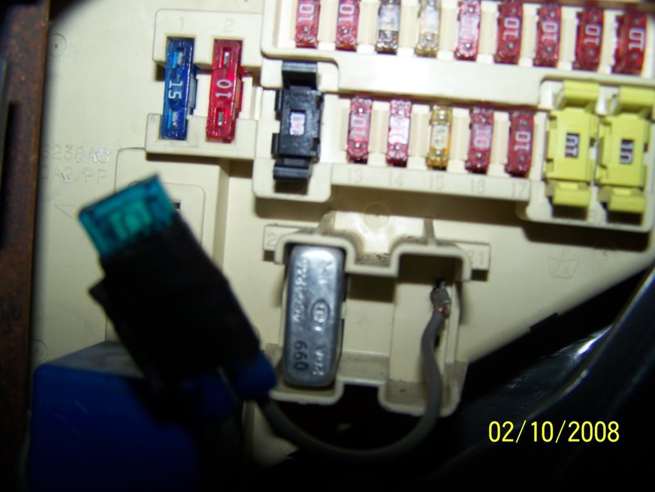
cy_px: 246
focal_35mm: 38
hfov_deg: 49.0
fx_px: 719
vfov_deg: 37.7
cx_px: 328
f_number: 2.8
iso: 80
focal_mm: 6.3
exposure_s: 1/60
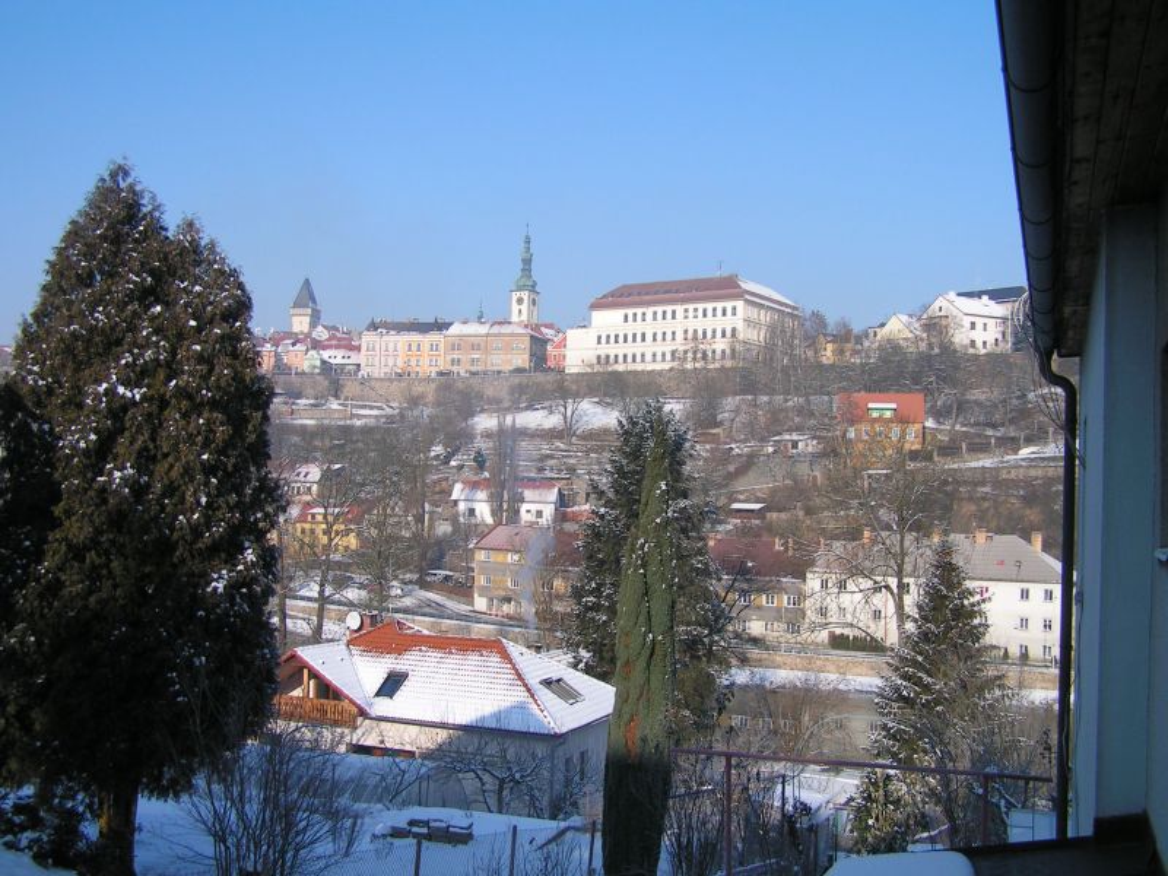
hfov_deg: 49.0
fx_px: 1282
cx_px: 584
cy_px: 438
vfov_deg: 37.7
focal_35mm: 38
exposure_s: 1/1000
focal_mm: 6.3
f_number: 3.5
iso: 50
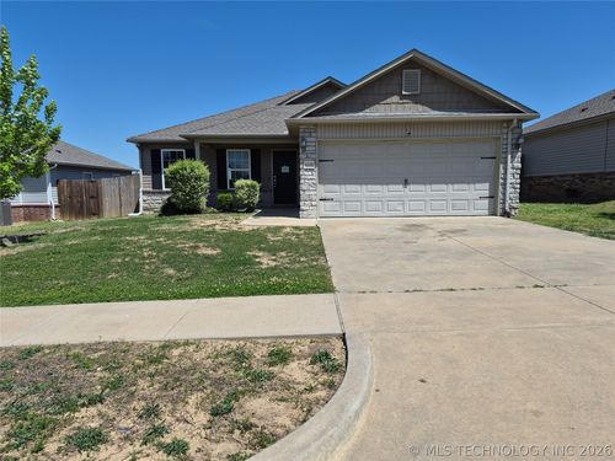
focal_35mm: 23
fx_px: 409
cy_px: 230
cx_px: 308
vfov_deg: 58.9
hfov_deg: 73.9
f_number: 1.8
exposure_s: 1/7696
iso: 80
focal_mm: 5.4
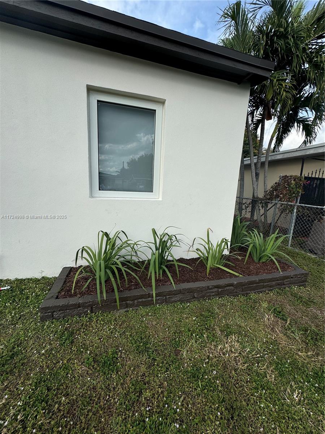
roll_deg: -2.5
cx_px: 162
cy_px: 217
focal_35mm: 14
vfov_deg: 102.1
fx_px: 175
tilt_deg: -10.1
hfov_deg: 85.7
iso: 50
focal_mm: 2.22
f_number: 2.2
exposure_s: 1/1126
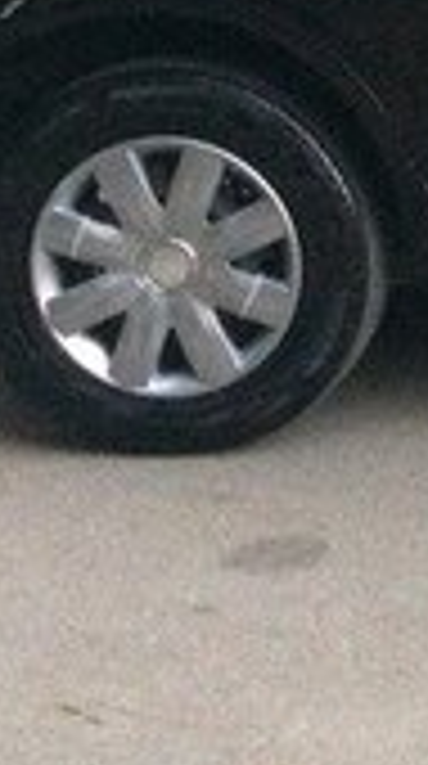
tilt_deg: -8.2
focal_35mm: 123
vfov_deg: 16.8
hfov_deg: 8.9
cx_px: 1036
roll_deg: -0.8
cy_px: -106
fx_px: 2494
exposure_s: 1/17
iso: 400
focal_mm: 4.15
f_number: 2.2
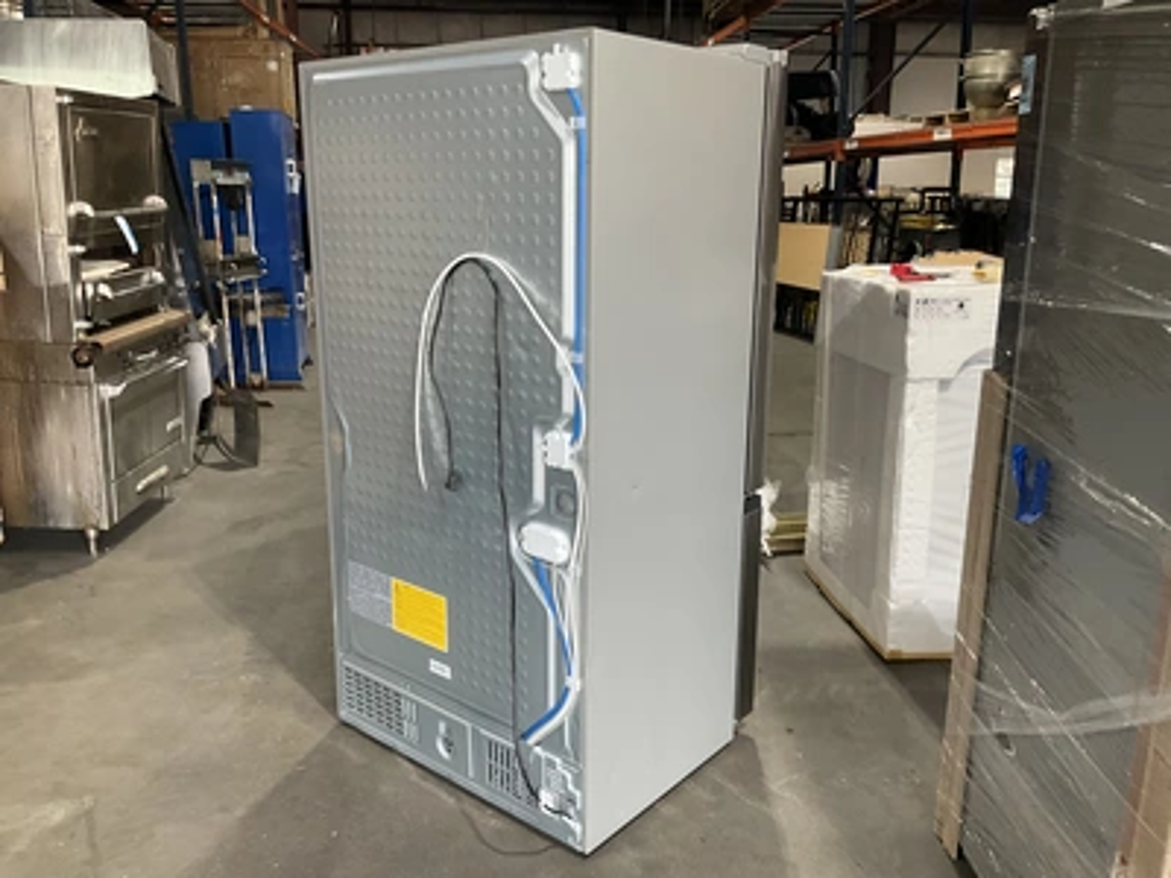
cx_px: 586
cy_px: 439
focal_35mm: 29
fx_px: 981
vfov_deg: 48.2
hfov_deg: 61.7
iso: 100
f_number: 1.8
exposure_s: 1/60
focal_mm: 3
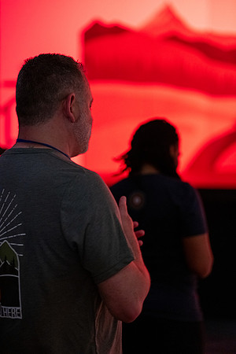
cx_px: 118
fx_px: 826
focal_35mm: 84
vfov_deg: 24.2
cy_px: 177
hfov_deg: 16.3
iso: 2500
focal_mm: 56
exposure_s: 1/80
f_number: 1.6
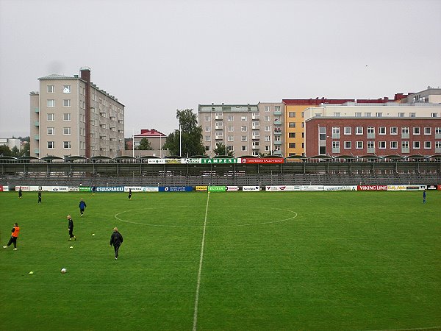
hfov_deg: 49.0
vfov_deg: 37.7
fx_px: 484
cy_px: 166
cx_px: 220
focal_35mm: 38
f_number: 3.1
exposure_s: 1/100
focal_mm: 6.3
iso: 64
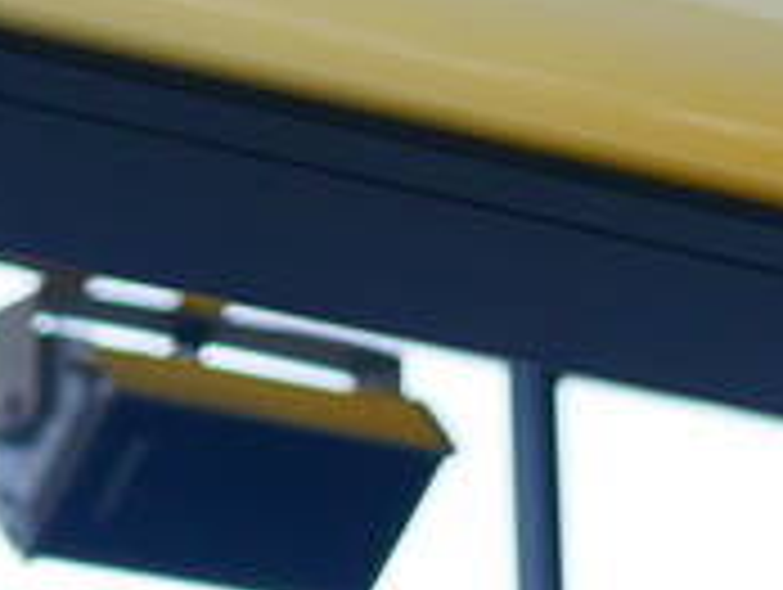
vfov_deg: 4.3
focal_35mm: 344
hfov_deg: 5.7
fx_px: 7792
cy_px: -727
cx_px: 868
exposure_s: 1/1000
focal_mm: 25
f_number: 2.8
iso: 200
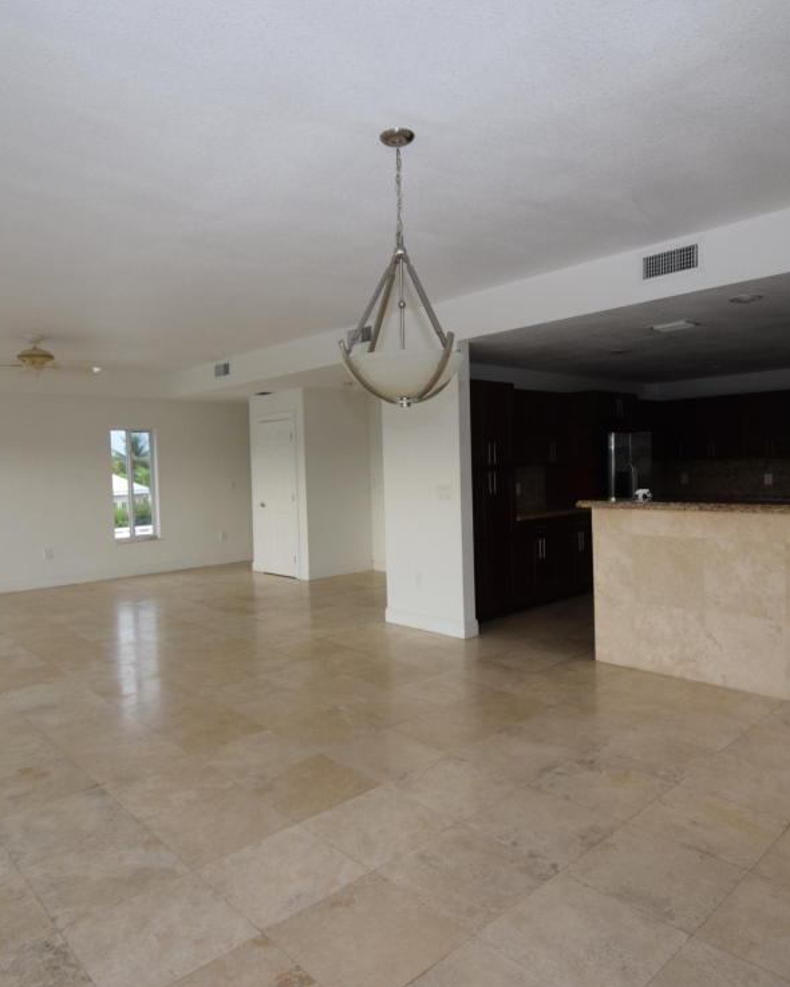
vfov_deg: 75.0
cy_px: 489
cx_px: 375
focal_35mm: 22
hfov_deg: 63.1
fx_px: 643
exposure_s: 1/125
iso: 800
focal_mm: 10
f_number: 5.6
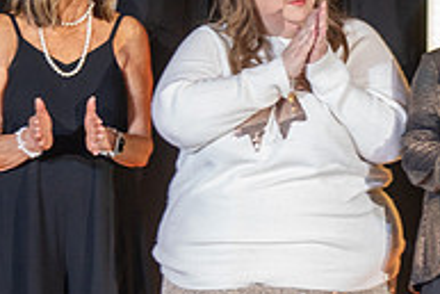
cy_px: 147
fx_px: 2972
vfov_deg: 5.7
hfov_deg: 8.5
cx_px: 260
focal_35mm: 243
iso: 2000
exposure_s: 1/200
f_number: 4
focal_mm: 81
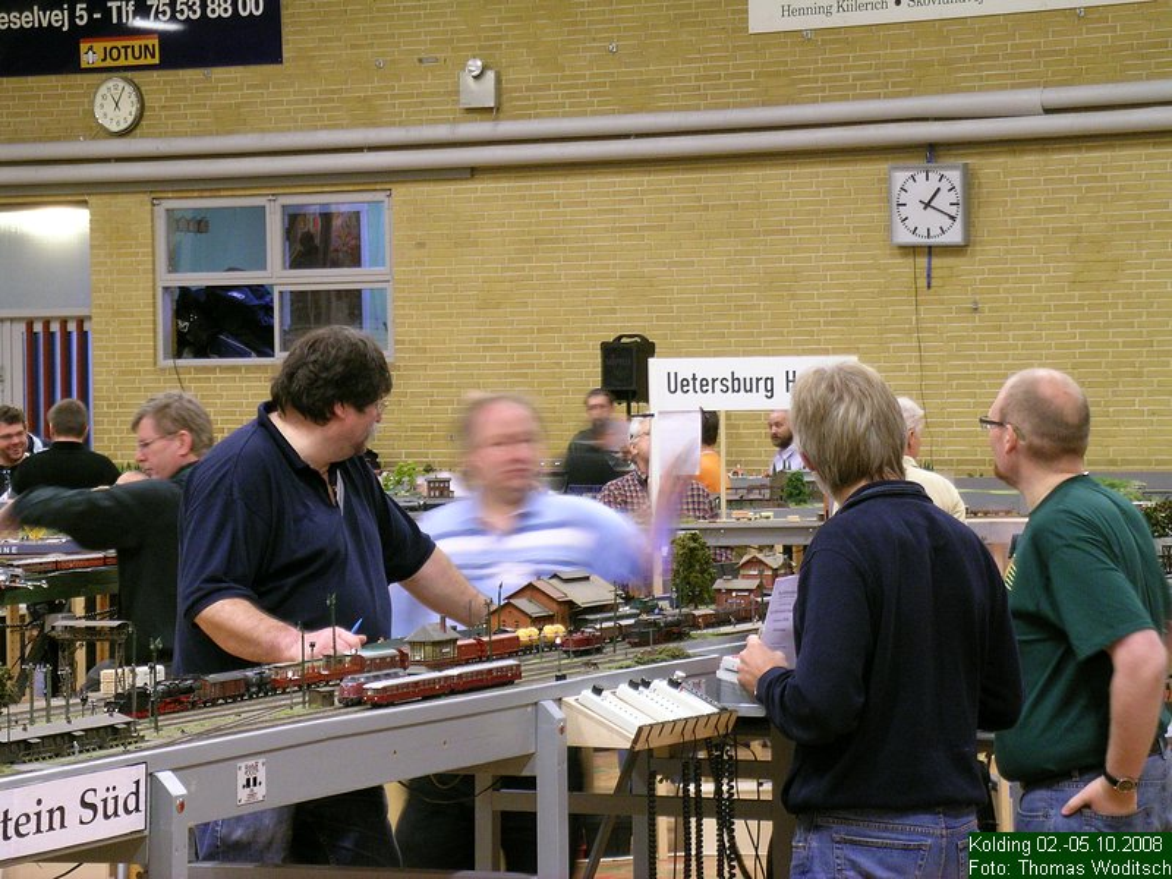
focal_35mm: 116
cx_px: 586
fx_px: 3927
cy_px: 440
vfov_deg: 12.8
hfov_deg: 17.0
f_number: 4.6
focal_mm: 24
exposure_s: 1/4.4
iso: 200
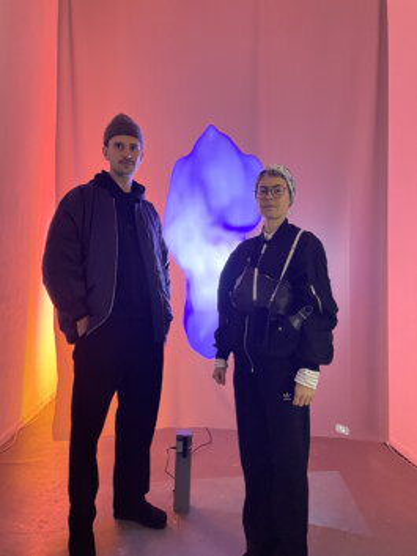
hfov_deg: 53.1
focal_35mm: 26
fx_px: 417
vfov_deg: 67.3
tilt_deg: +1.4
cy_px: 278
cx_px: 208
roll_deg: -1.1
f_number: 1.6
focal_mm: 4.2
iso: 500
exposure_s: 1/33
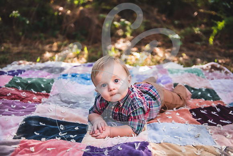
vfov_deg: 28.1
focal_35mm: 48
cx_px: 116
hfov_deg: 41.1
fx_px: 311
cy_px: 78
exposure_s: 1/160
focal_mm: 48
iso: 100
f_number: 2.8
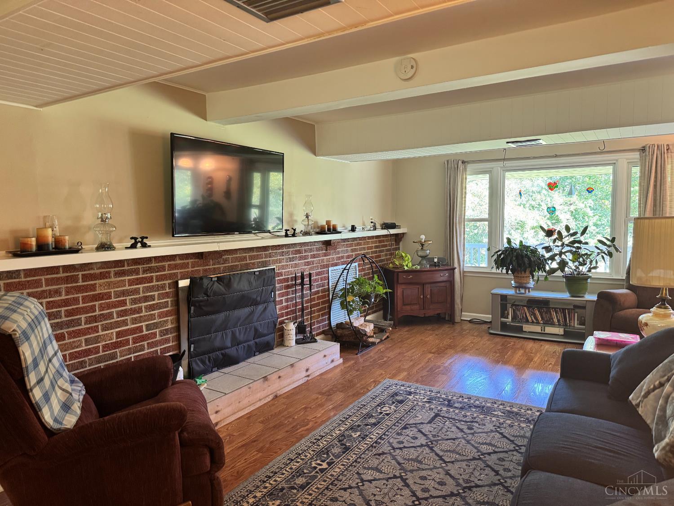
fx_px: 467
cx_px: 337
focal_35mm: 24
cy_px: 253
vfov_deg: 56.8
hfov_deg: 71.6
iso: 320
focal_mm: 6.76
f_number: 1.78
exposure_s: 1/60
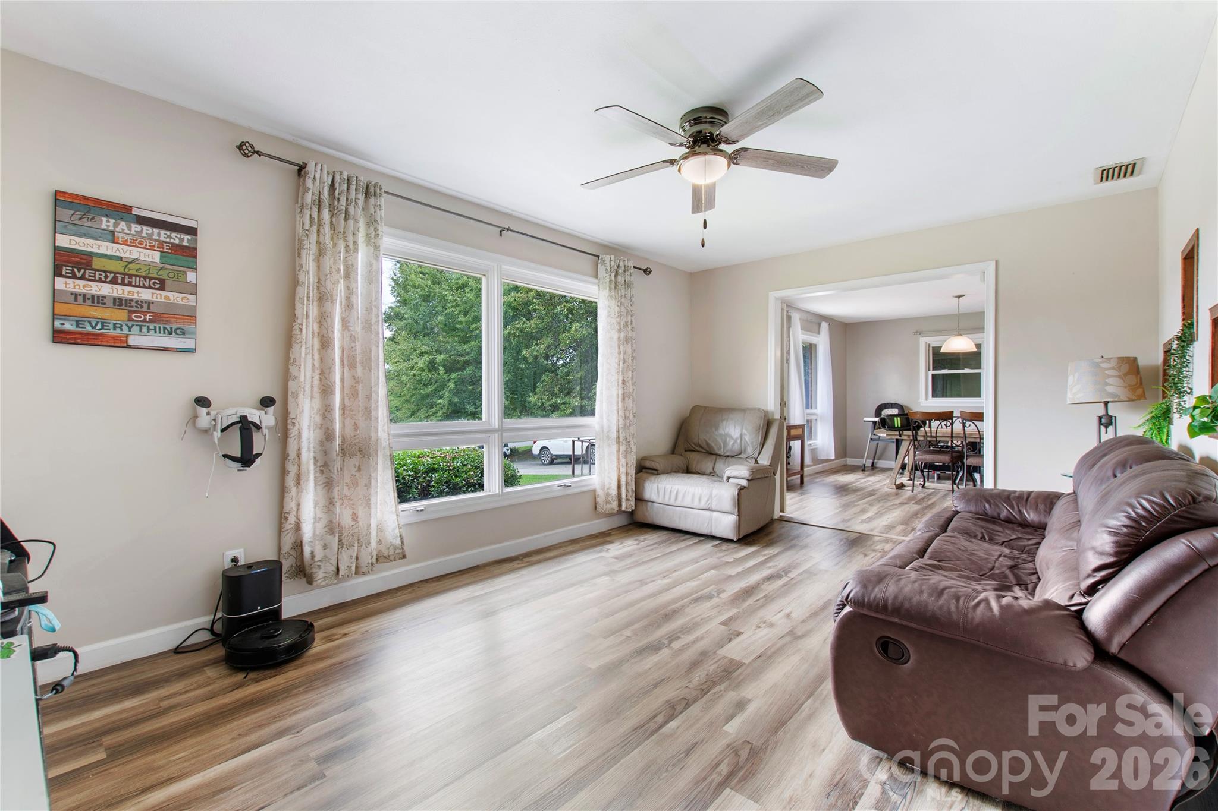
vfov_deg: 77.3
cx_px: 609
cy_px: 406
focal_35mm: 15
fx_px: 507
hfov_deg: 100.4
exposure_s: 2
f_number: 8
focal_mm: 10
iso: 100
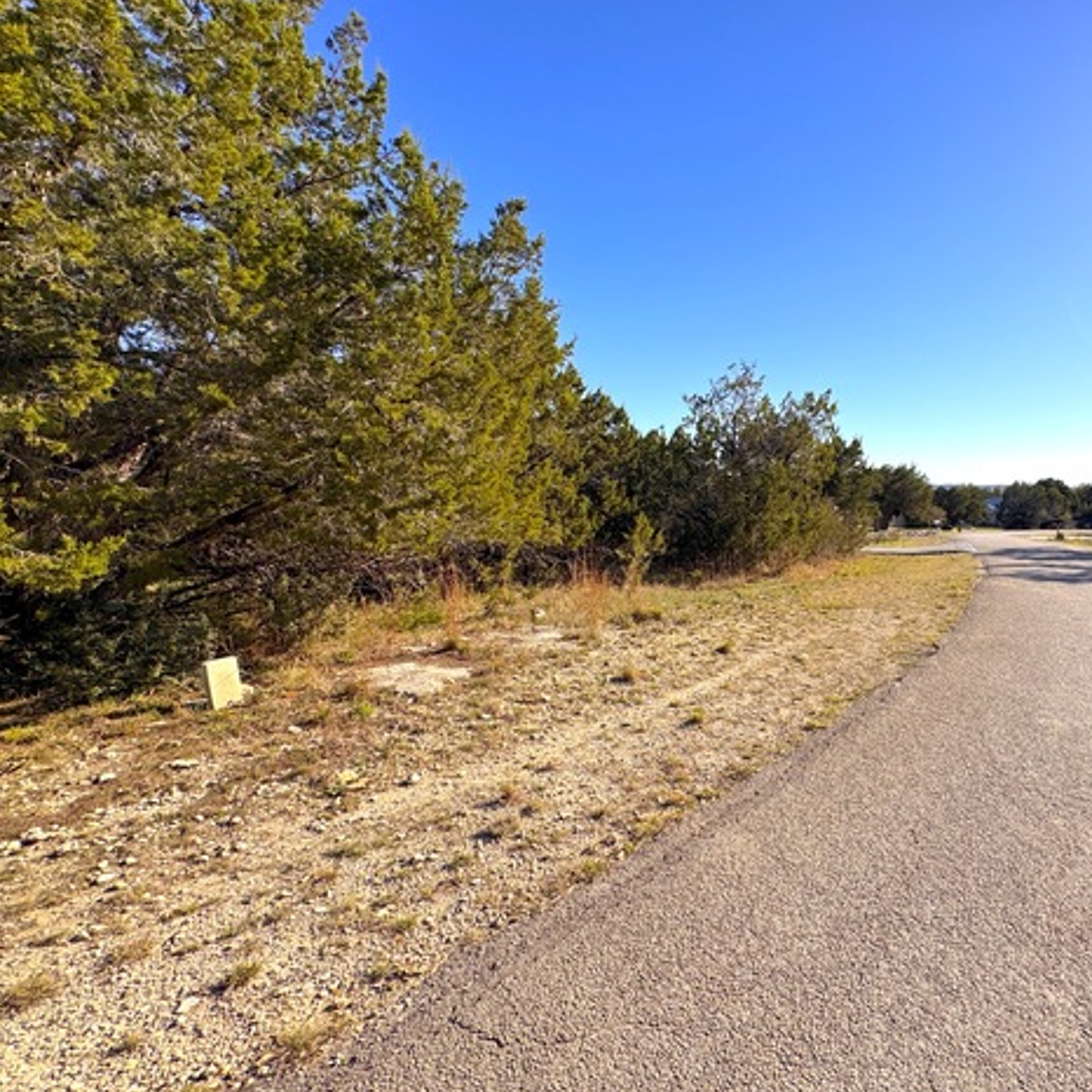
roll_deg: -1.0
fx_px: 607
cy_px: 560
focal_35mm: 17
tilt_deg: -7.0
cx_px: 738
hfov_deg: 80.8
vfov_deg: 84.0
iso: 50
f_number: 2.2
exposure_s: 1/1709
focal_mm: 2.22
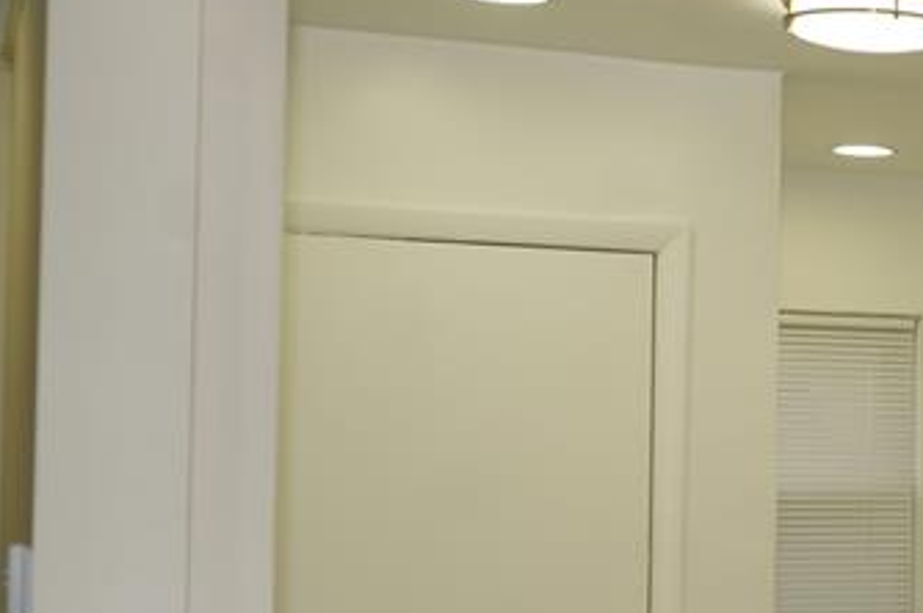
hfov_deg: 20.2
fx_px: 2280
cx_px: 1318
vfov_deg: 15.3
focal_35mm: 89
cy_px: 422
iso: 320
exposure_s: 1/160
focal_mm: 29
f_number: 4
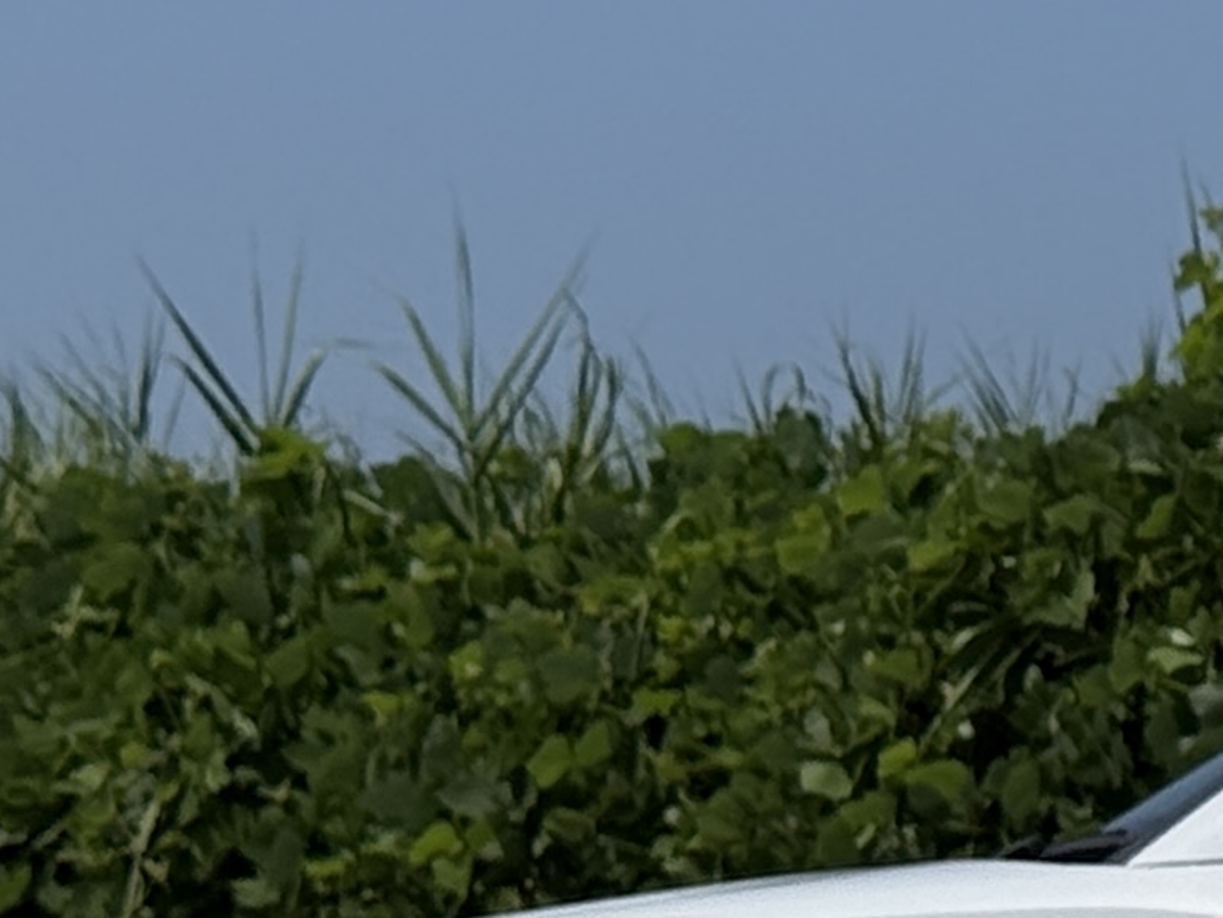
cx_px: 2326
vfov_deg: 5.9
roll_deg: +0.2
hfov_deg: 7.6
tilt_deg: +4.6
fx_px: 8940
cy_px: 923
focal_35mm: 253
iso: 64
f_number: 1.78
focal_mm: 6.76
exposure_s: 1/11364
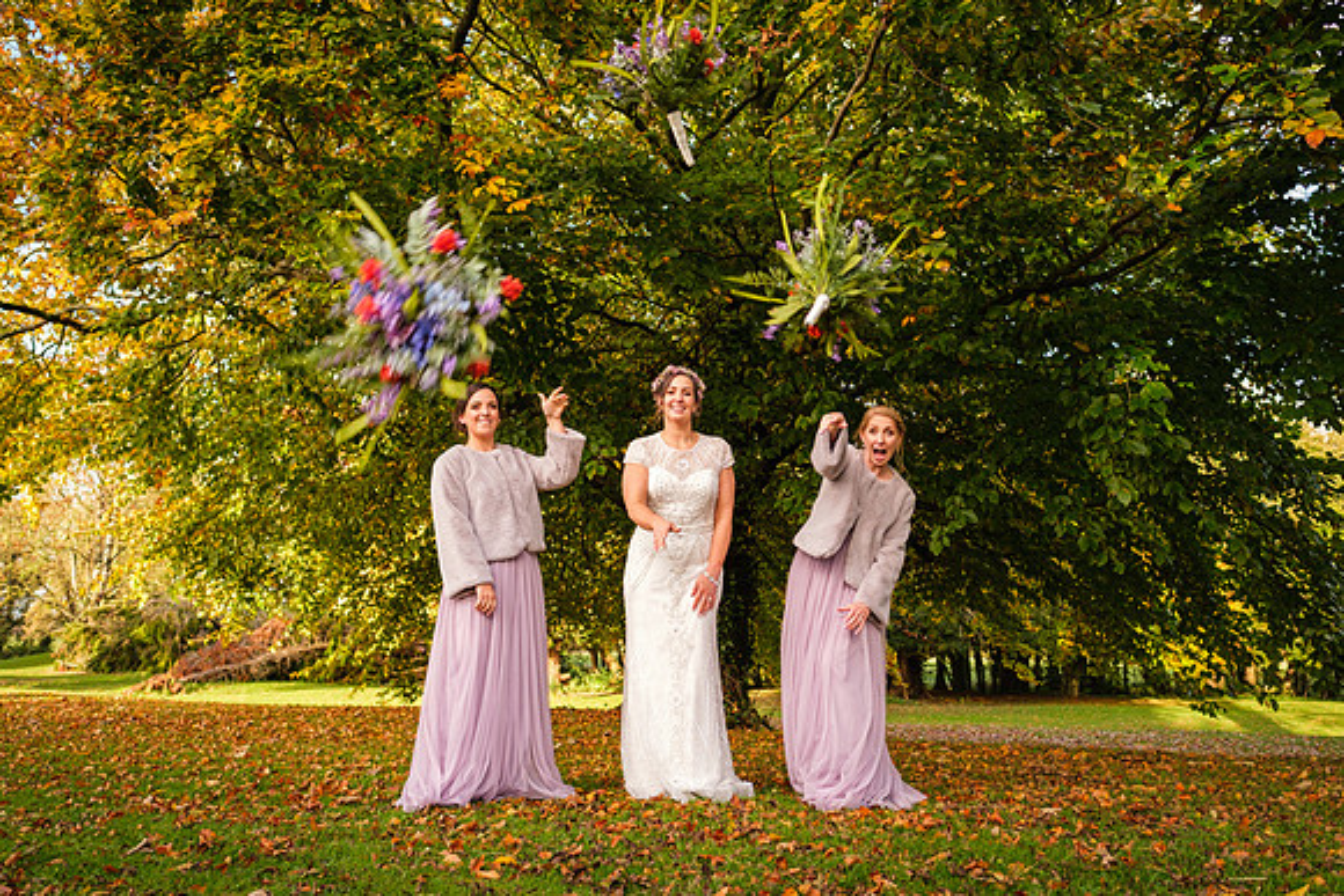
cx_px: 696
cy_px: 459
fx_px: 936
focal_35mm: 25
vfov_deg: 51.2
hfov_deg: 71.3
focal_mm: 16
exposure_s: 1/250
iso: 400
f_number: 2.8
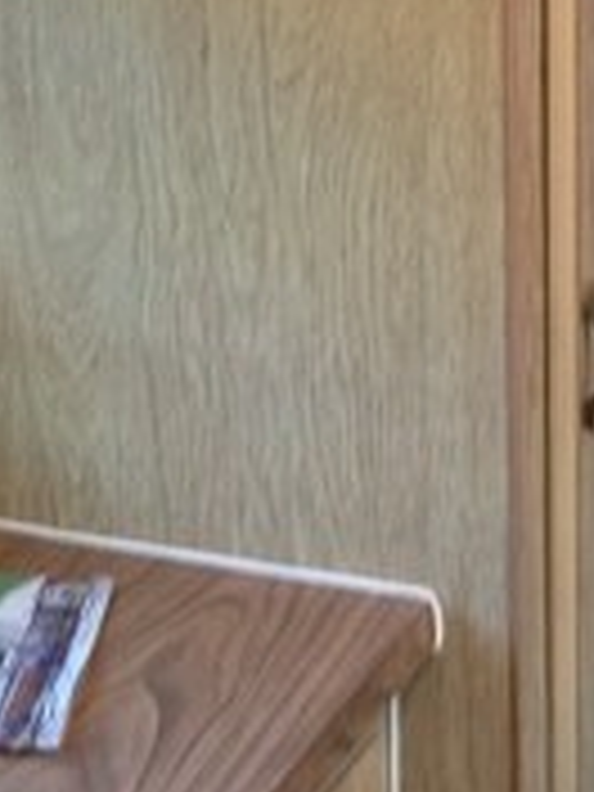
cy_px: 14
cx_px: 418
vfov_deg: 16.1
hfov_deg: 12.3
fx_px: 2746
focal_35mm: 120
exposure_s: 1/20
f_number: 2.4
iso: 160
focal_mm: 4.12
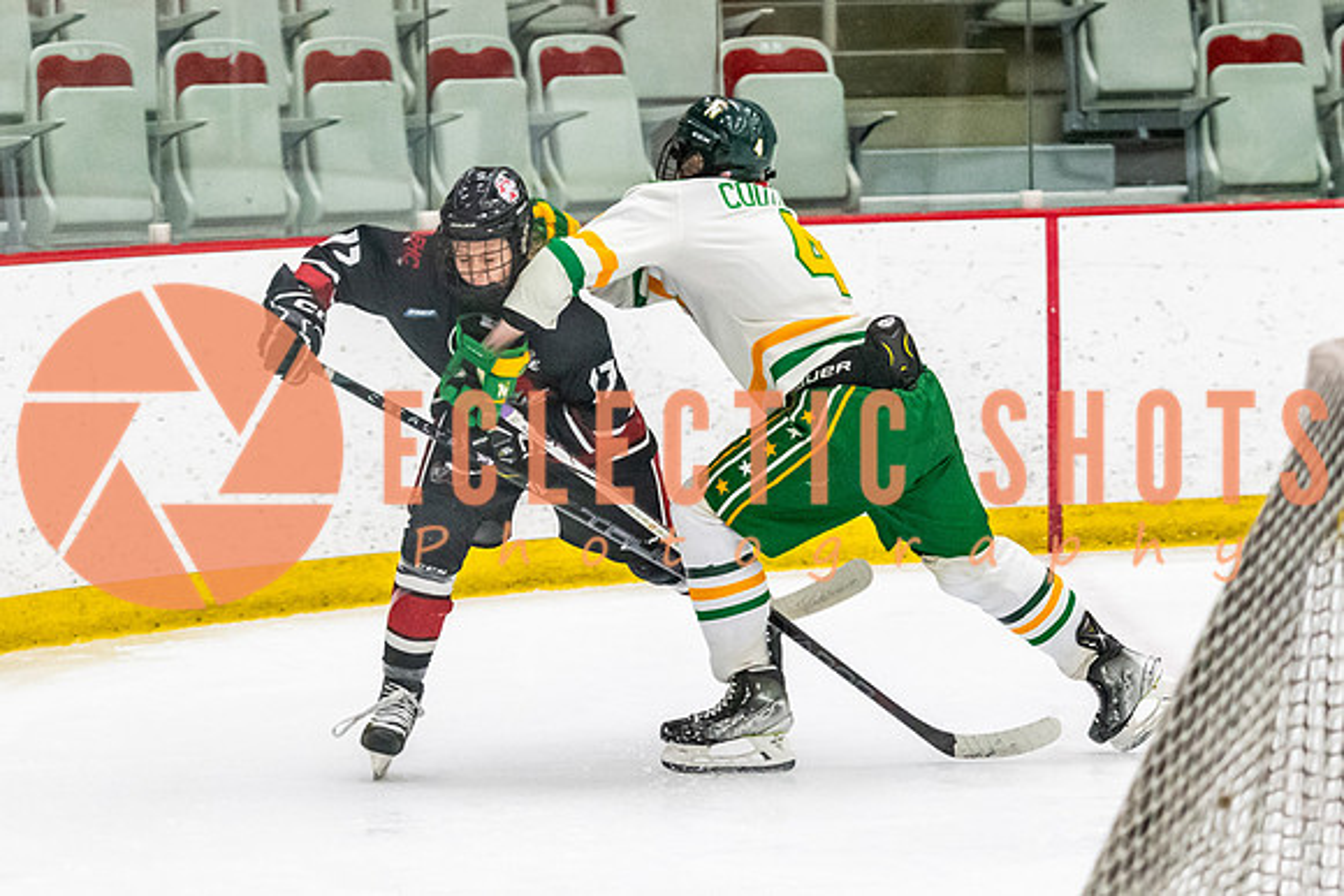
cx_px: 943
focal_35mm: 227
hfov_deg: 9.1
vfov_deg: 6.1
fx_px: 8462
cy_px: 448
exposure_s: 1/640
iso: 3200
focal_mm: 105
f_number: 2.8
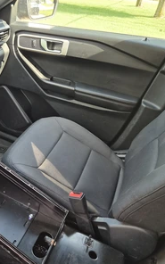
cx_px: 18
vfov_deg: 58.1
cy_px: 132
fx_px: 237
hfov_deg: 36.1
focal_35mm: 33
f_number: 1.8
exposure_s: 1/180
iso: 160
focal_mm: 5.4
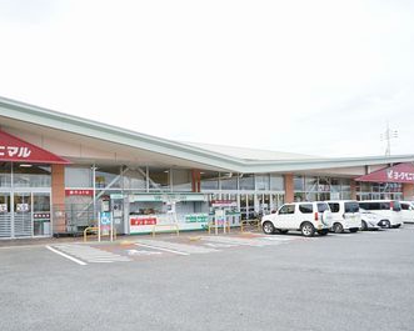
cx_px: 163
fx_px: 417
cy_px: 200
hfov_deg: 52.4
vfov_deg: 43.1
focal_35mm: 34
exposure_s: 1/200
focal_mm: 16
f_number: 5
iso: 100
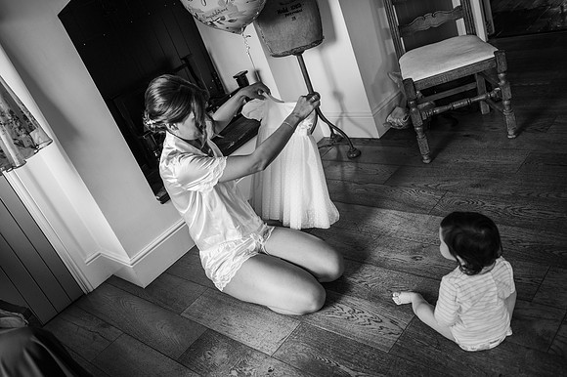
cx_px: 284
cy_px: 188
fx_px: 551
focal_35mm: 35
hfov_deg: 54.5
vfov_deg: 37.8
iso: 320
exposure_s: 1/200
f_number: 2.5
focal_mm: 35
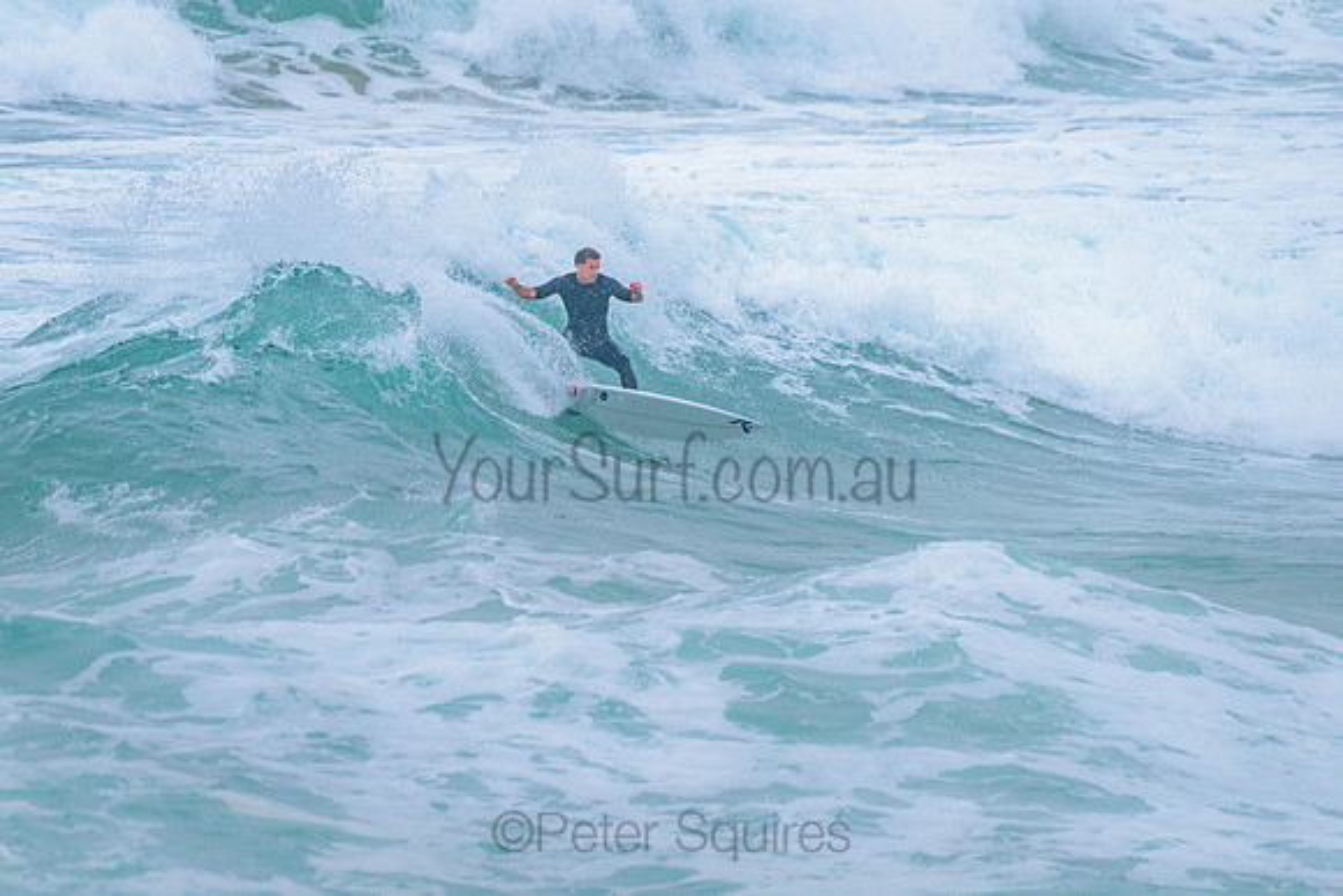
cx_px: 521
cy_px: 348
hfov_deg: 3.4
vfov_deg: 2.2
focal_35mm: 612
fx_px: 22833
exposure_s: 1/2000
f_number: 5.6
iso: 2000
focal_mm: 500
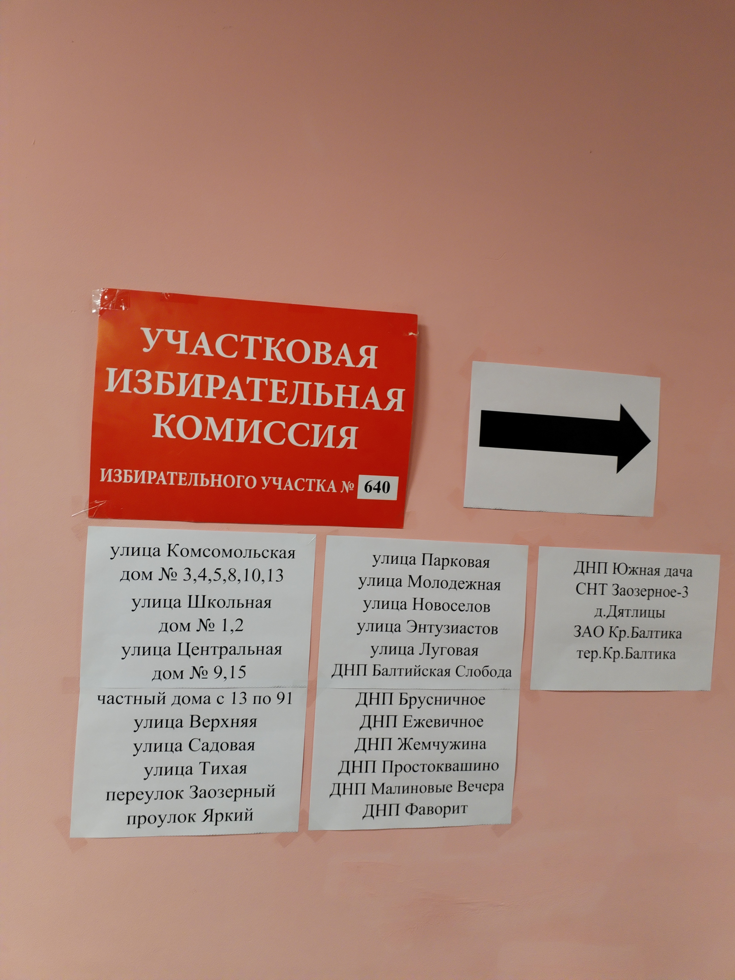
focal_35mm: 29
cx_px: 368
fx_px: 821
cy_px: 490
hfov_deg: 48.2
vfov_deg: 61.7
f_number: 1.8
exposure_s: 1/40
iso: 398
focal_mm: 4.75
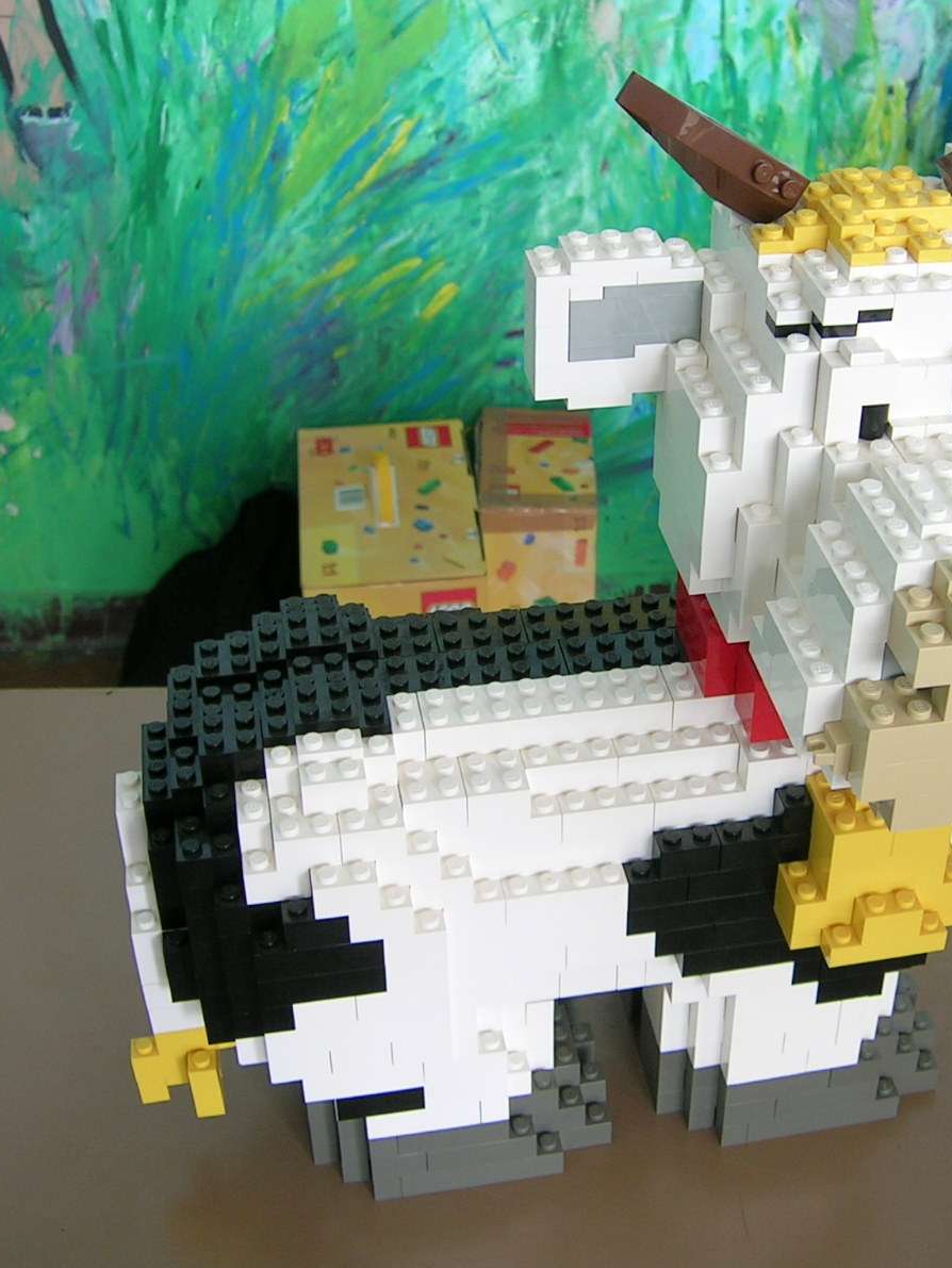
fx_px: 1723
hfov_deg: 30.7
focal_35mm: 47
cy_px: 638
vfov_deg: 40.4
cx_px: 622
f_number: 2.8
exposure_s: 1/29.3
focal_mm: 5.4
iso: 50
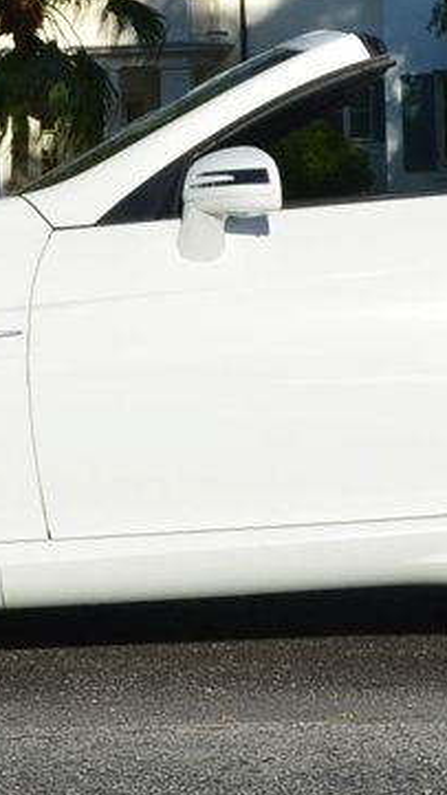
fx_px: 3277
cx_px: 288
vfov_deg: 13.7
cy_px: 66
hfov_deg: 7.8
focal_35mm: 155
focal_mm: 35
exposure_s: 1/160
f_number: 11
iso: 100
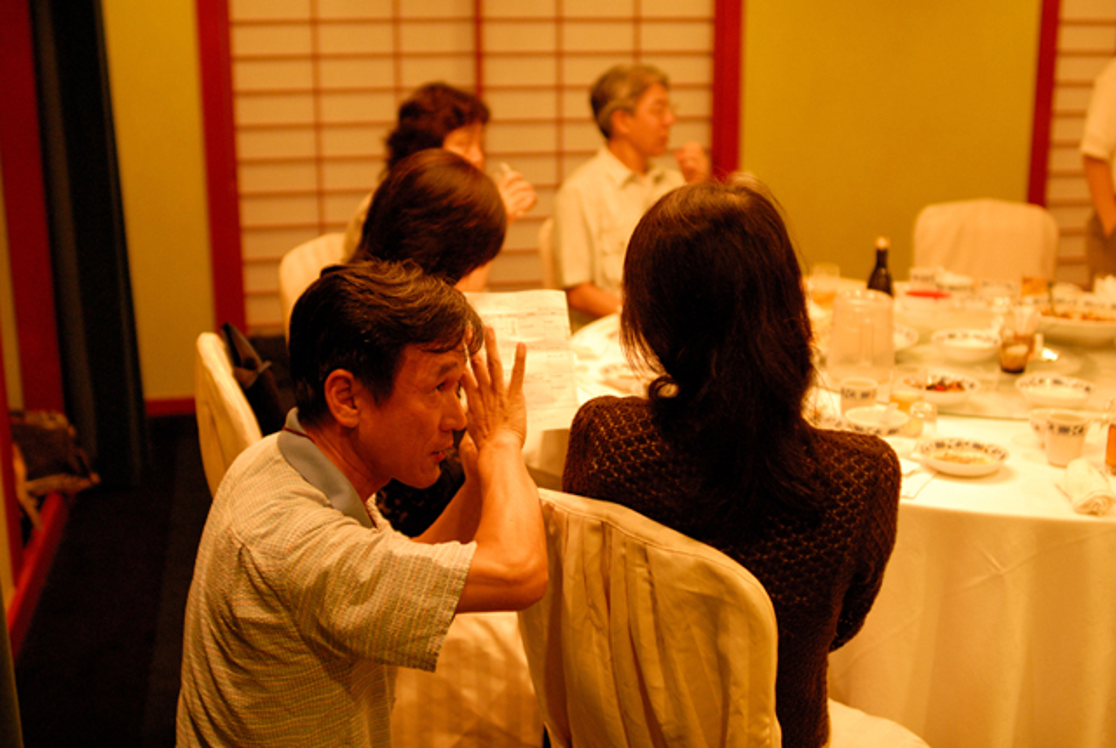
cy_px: 374
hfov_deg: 46.3
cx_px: 558
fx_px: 1304
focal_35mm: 42
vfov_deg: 32.0
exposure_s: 1/80
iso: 800
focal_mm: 28
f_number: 2
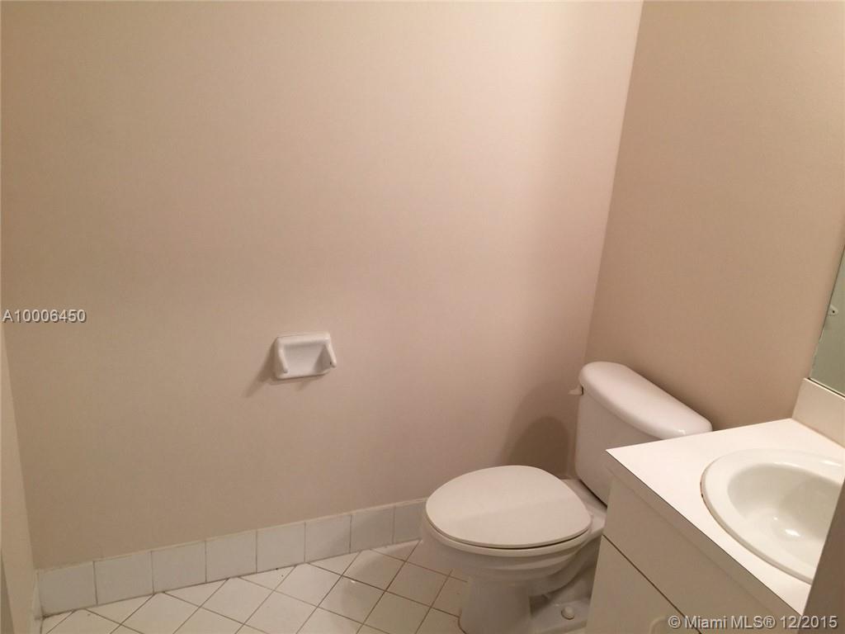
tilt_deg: -17.7
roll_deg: -4.2
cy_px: 317
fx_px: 708
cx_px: 422
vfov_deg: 48.2
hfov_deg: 61.7
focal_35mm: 29
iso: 32
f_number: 2.2
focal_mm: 4.15
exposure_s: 1/15
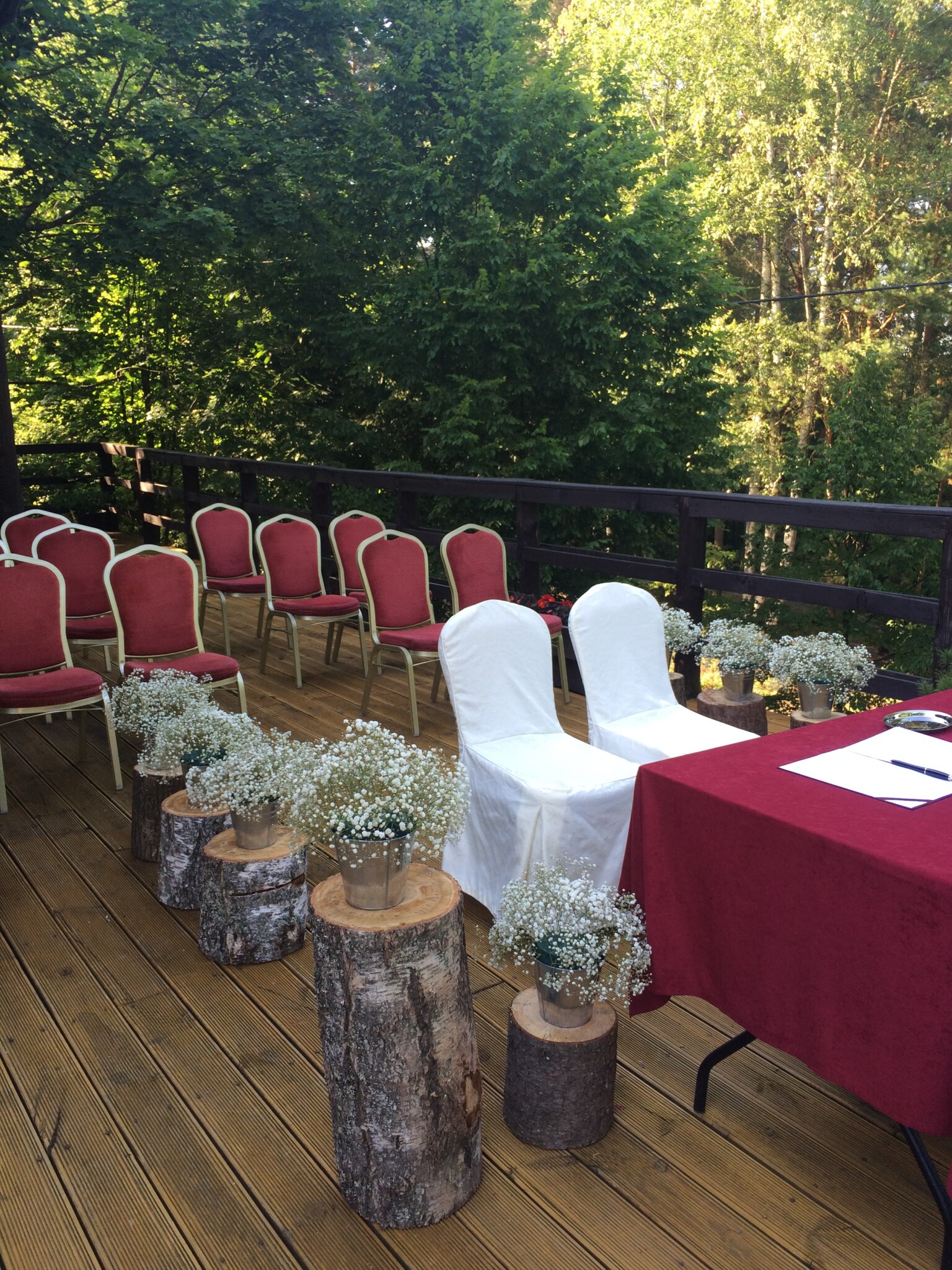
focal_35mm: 29
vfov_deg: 61.7
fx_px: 1063
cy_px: 635
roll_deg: +1.4
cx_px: 476
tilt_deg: -13.2
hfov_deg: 48.2
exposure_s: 1/120
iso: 40
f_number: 2.2
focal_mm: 4.15
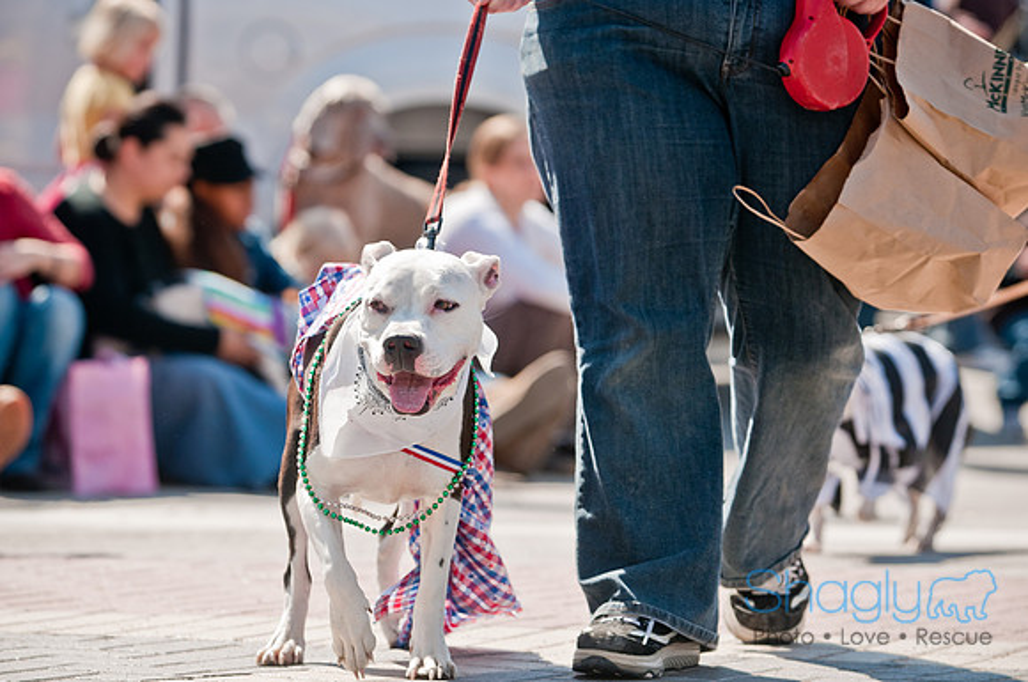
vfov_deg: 6.8
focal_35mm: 202
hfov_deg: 10.2
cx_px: 514
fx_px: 5774
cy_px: 341
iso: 200
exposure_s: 1/1000
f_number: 4
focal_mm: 135
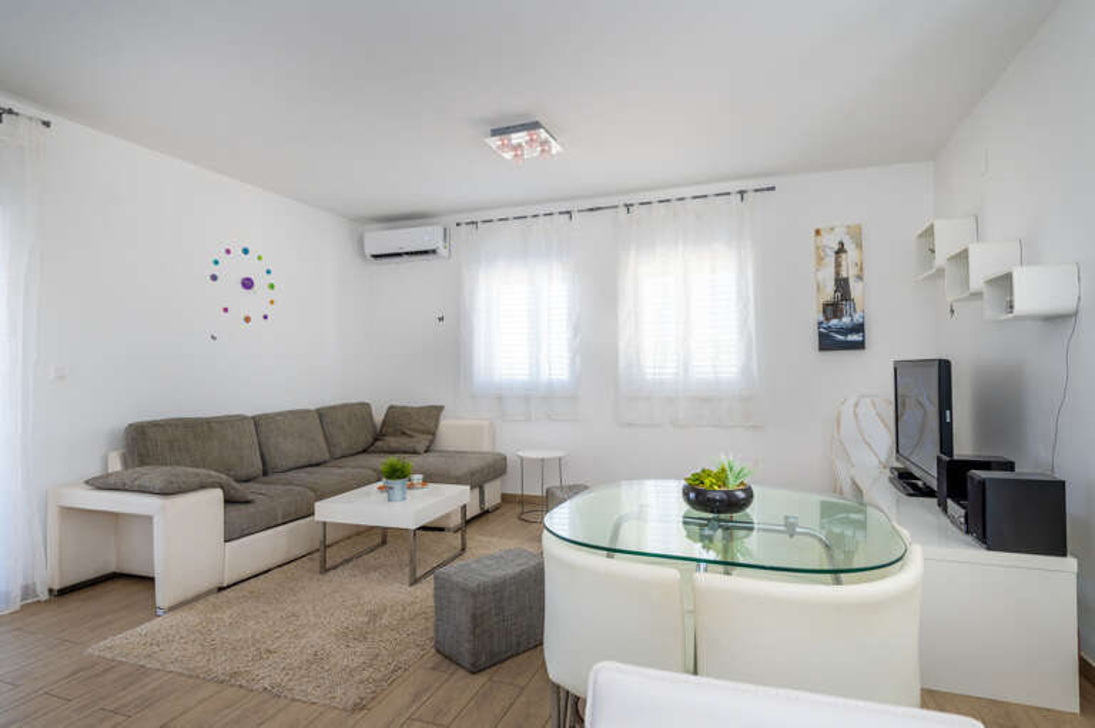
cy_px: 364
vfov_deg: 64.5
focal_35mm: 19
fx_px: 578
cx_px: 548
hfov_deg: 86.9
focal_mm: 19
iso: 100
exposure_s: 1/25
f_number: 7.1
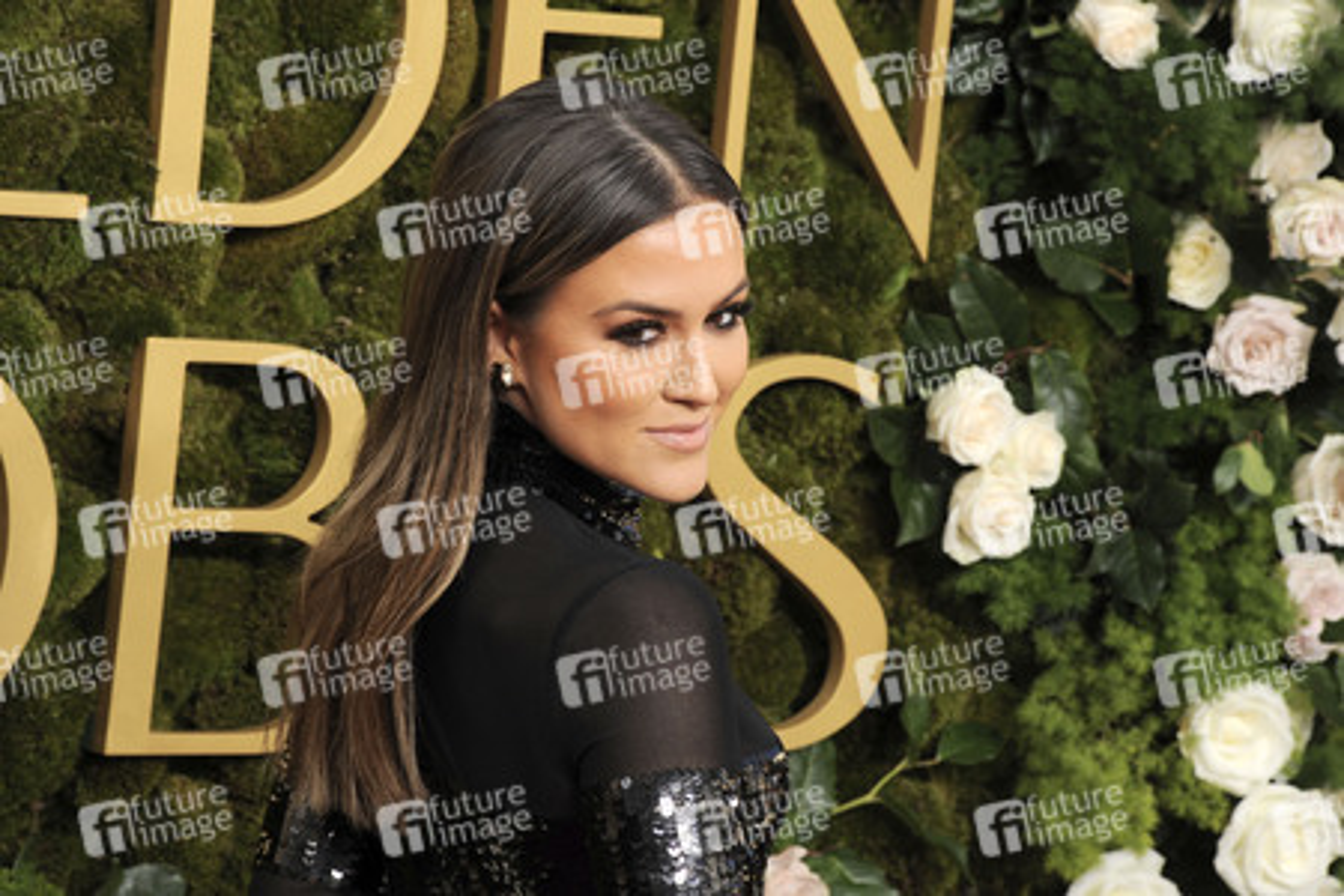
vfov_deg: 8.1
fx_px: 6346
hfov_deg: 12.1
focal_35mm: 170
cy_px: 448
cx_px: 672
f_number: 10
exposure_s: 1/250
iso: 800
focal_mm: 170
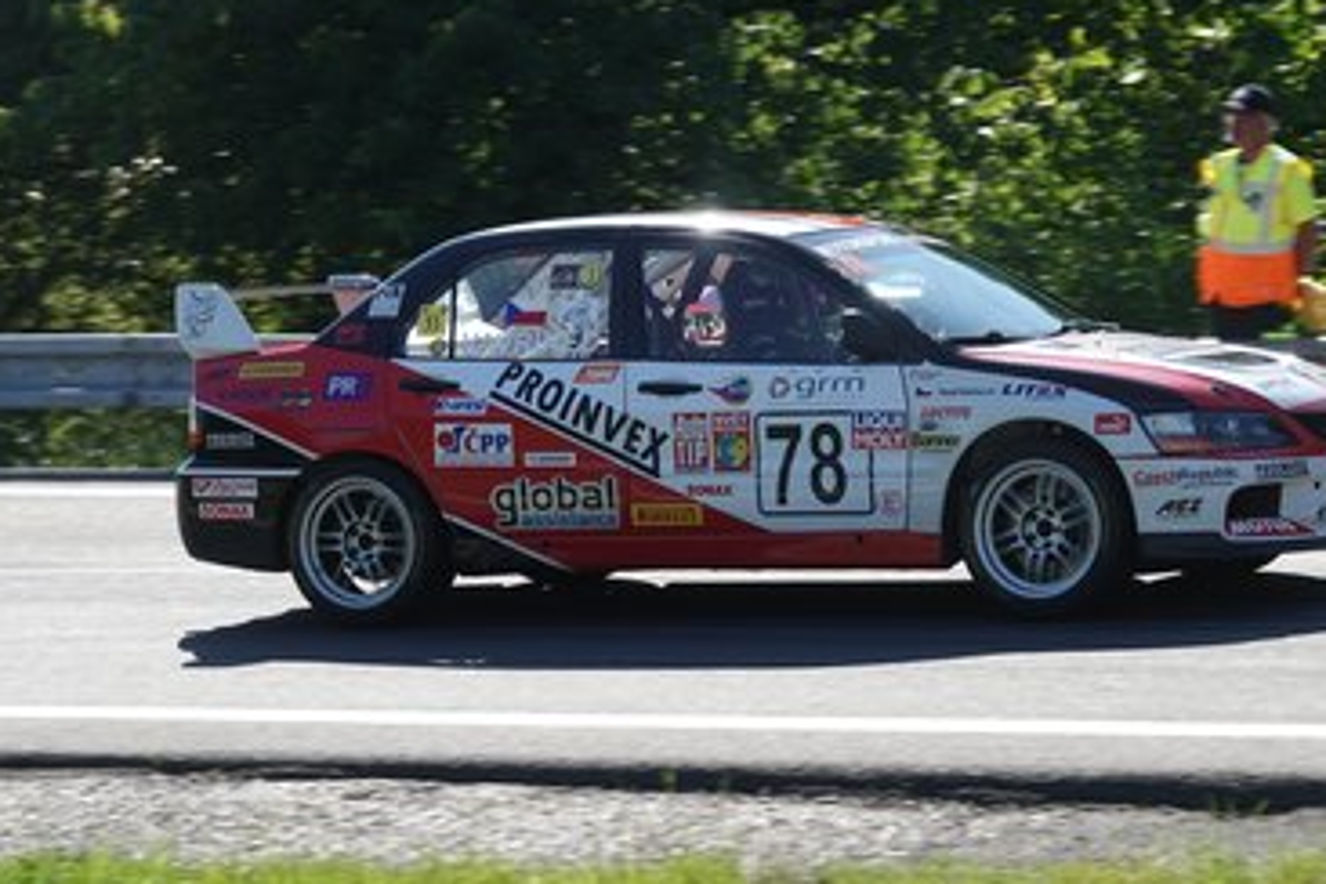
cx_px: 692
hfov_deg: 12.0
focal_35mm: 171
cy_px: 500
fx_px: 6298
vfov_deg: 8.0
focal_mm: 51.14
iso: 160
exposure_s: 1/800
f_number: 4
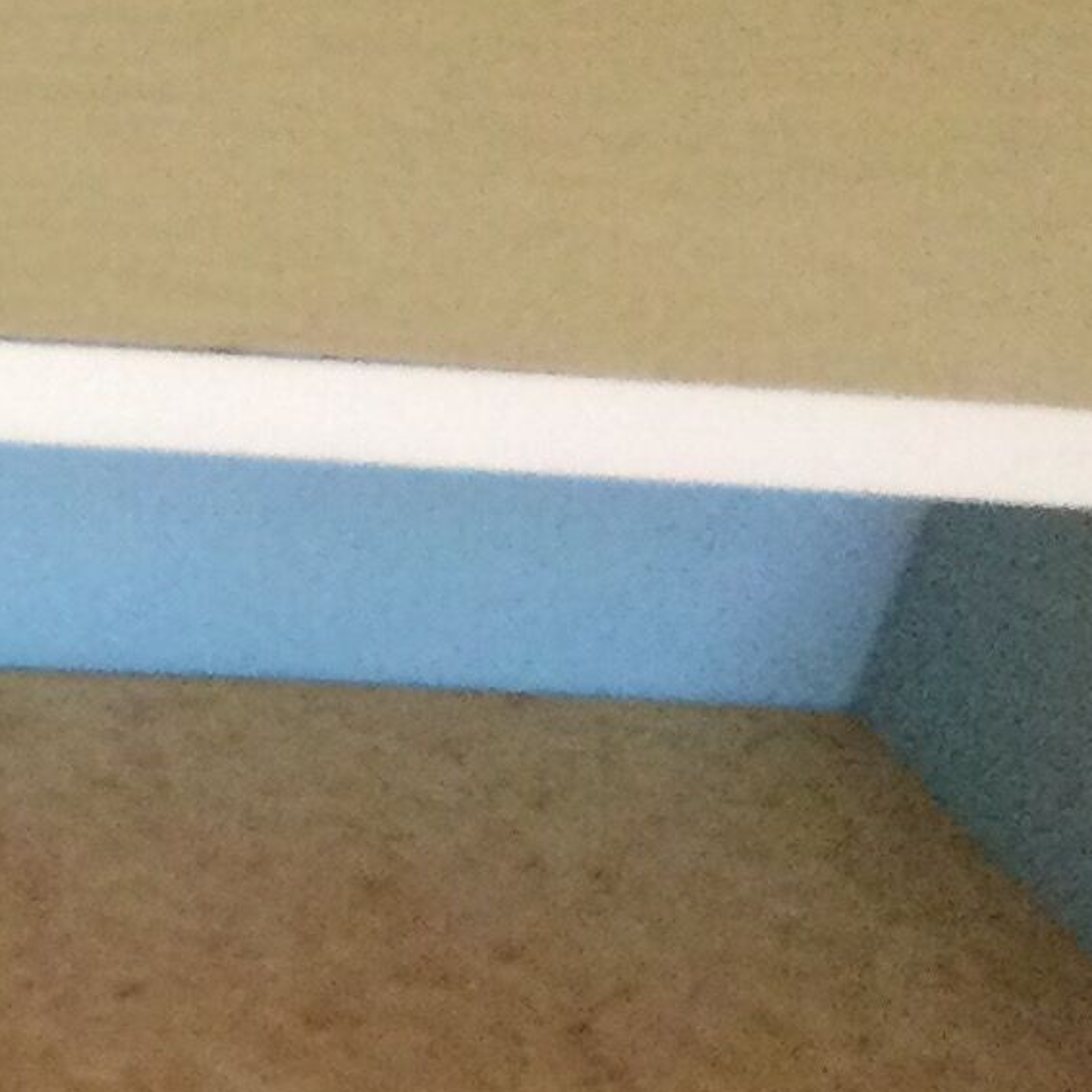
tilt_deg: -36.3
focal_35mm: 158
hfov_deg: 9.6
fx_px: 5639
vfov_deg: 10.7
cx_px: -1702
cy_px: 1582
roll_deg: -7.1
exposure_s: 1/33
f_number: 2.4
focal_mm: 3.3
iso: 200
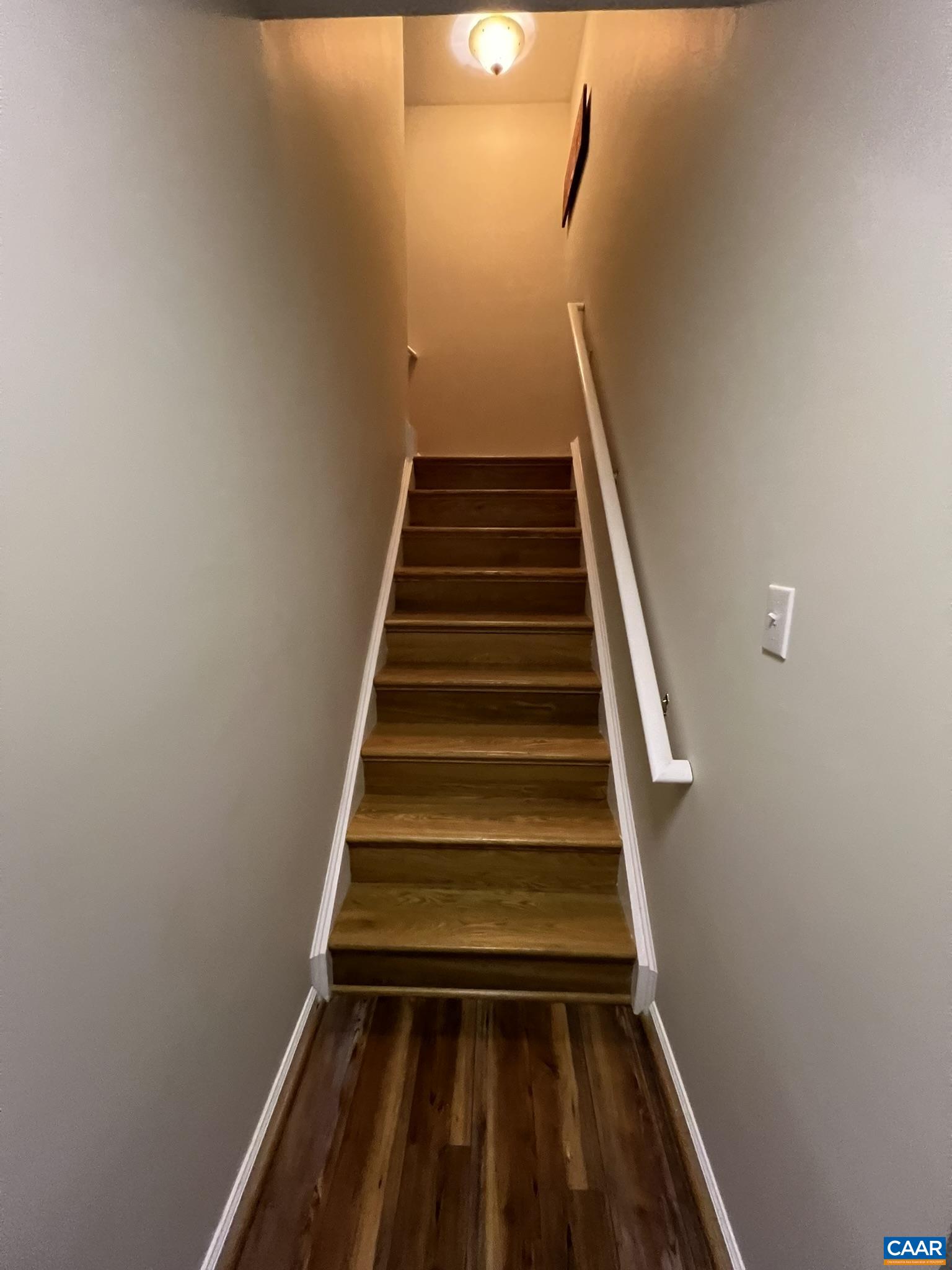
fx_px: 477
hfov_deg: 89.9
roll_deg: +0.4
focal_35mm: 13
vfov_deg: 106.2
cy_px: 635
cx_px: 476
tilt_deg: -13.4
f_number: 1.8
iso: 800
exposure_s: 1/60
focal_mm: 1.57
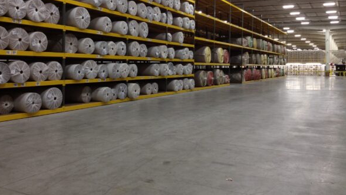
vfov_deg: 30.2
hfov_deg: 51.6
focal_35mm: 39
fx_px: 358
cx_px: 171
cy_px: 63
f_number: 2.4
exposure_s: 1/20
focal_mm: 4.28
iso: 125
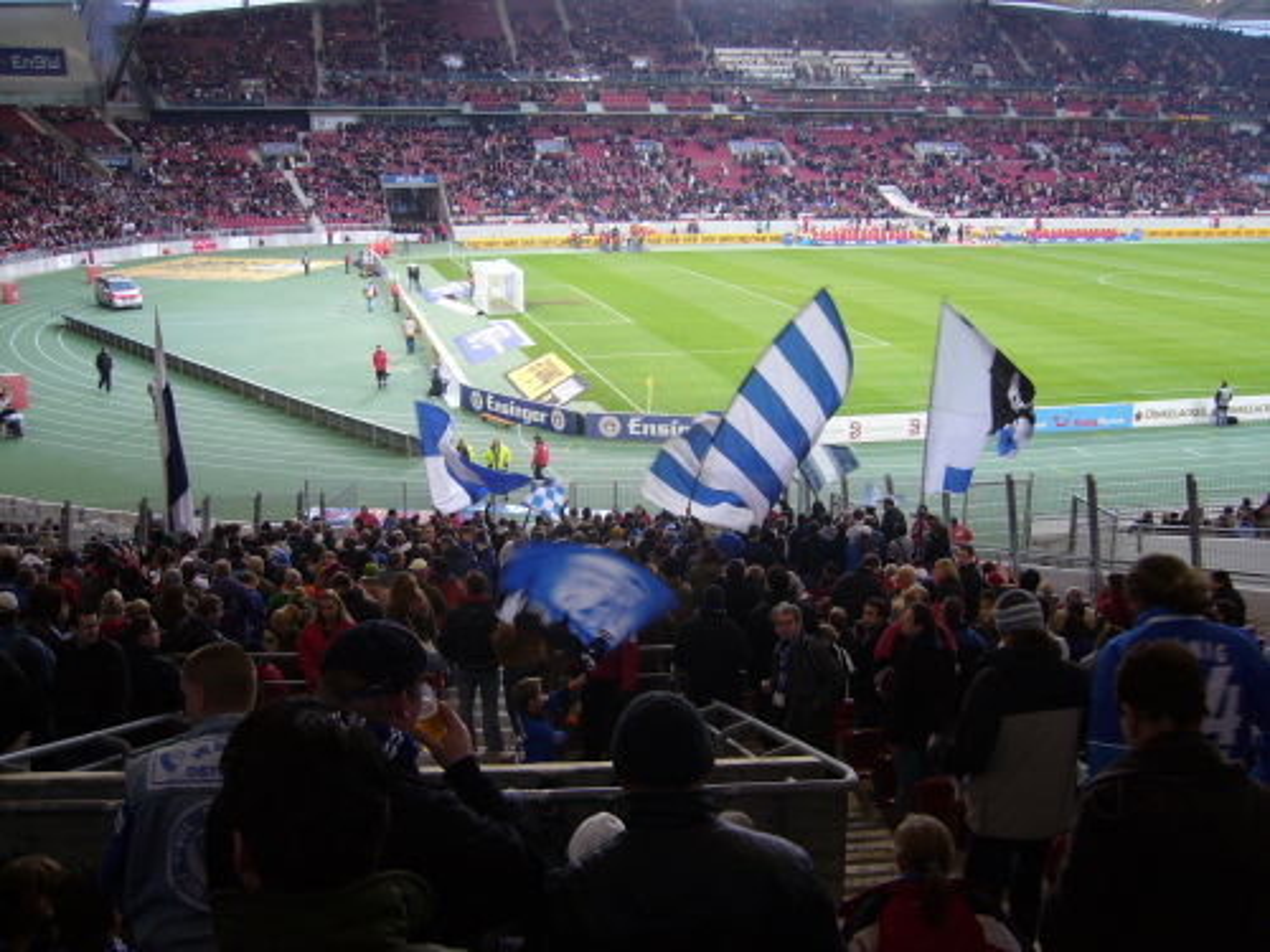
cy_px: 476
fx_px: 1284
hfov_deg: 52.6
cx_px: 635
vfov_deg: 40.7
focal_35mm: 35
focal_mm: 5.8
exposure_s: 1/40
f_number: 2.8
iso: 100
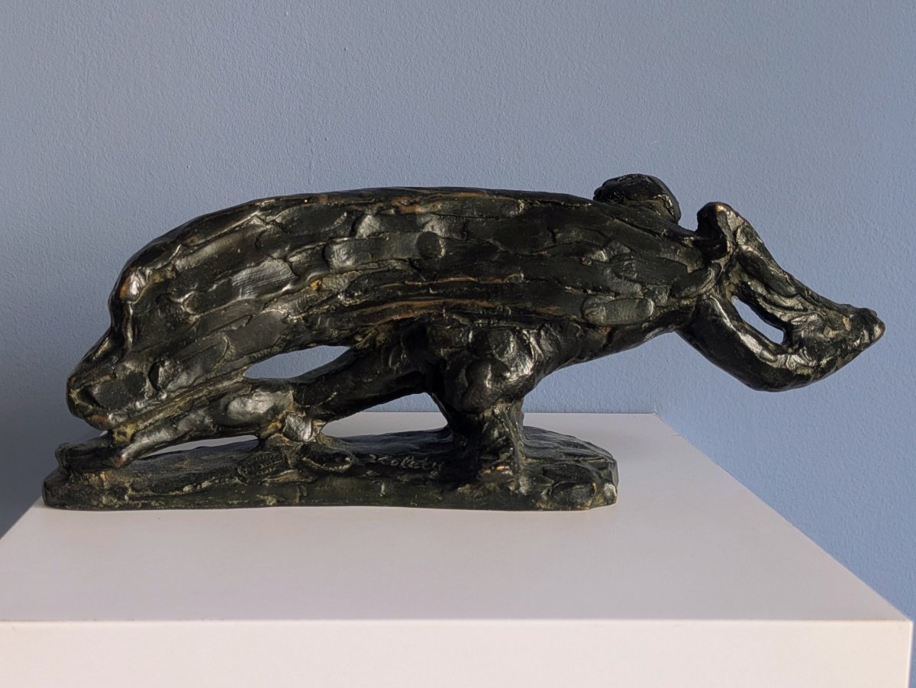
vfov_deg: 54.9
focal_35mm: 25
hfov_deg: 69.4
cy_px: 344
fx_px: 662
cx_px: 458
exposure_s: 1/100
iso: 104
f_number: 1.89
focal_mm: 5.43
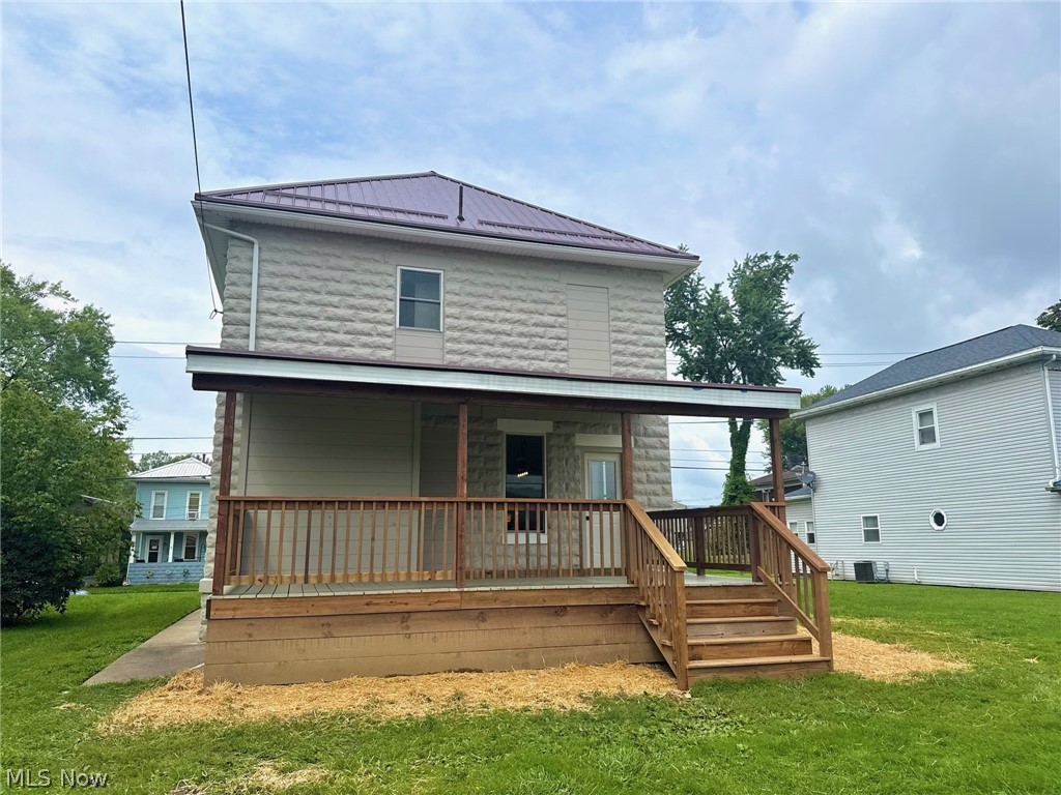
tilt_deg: +11.6
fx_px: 736
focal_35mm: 24
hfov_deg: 71.6
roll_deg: +0.6
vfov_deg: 56.8
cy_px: 398
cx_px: 530
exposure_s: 1/4975
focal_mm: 6.76
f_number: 1.78
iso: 80
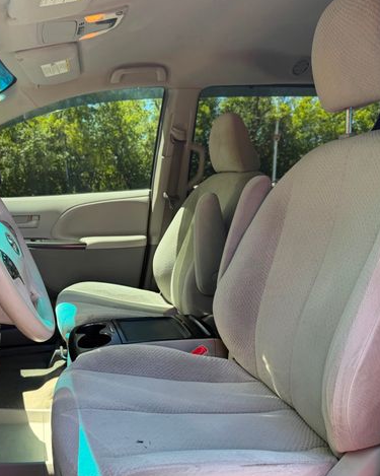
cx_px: 131
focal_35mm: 32
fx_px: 450
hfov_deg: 45.2
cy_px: 236
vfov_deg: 55.7
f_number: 1.78
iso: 100
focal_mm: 6.76
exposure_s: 1/430
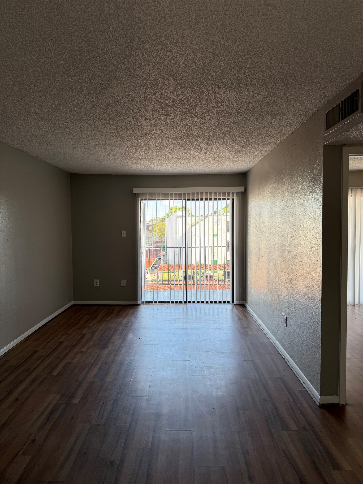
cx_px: 182
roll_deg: +1.7
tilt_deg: -2.5
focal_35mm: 24
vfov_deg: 71.6
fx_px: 336
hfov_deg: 56.8
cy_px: 242
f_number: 1.78
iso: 80
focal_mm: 6.76
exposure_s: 1/279
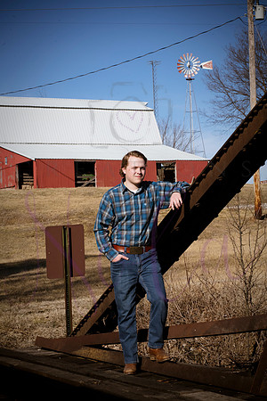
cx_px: 134
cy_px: 200
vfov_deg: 25.4
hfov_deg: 17.1
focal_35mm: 80
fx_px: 890
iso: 800
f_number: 18
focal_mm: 80
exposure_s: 1/800
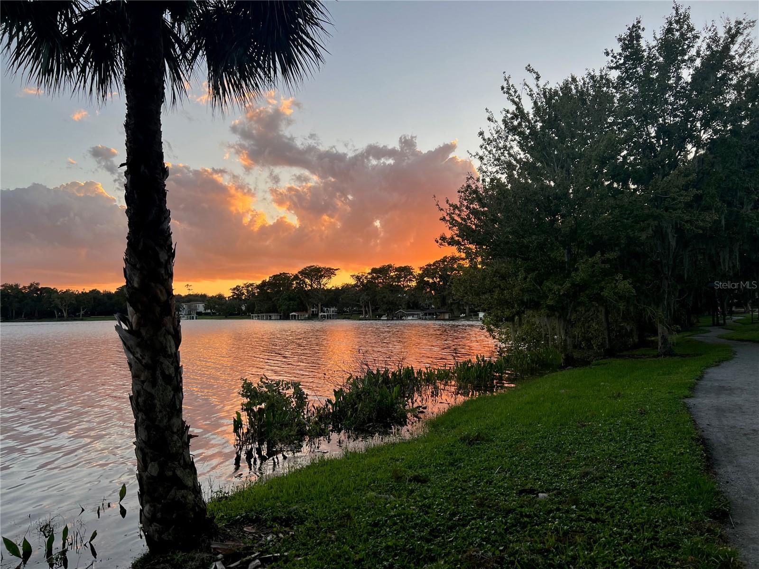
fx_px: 570
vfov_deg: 53.1
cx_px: 380
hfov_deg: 67.3
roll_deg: +0.4
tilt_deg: +1.2
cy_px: 284
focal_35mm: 26
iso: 50
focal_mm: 5.7
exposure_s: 1/394
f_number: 1.5
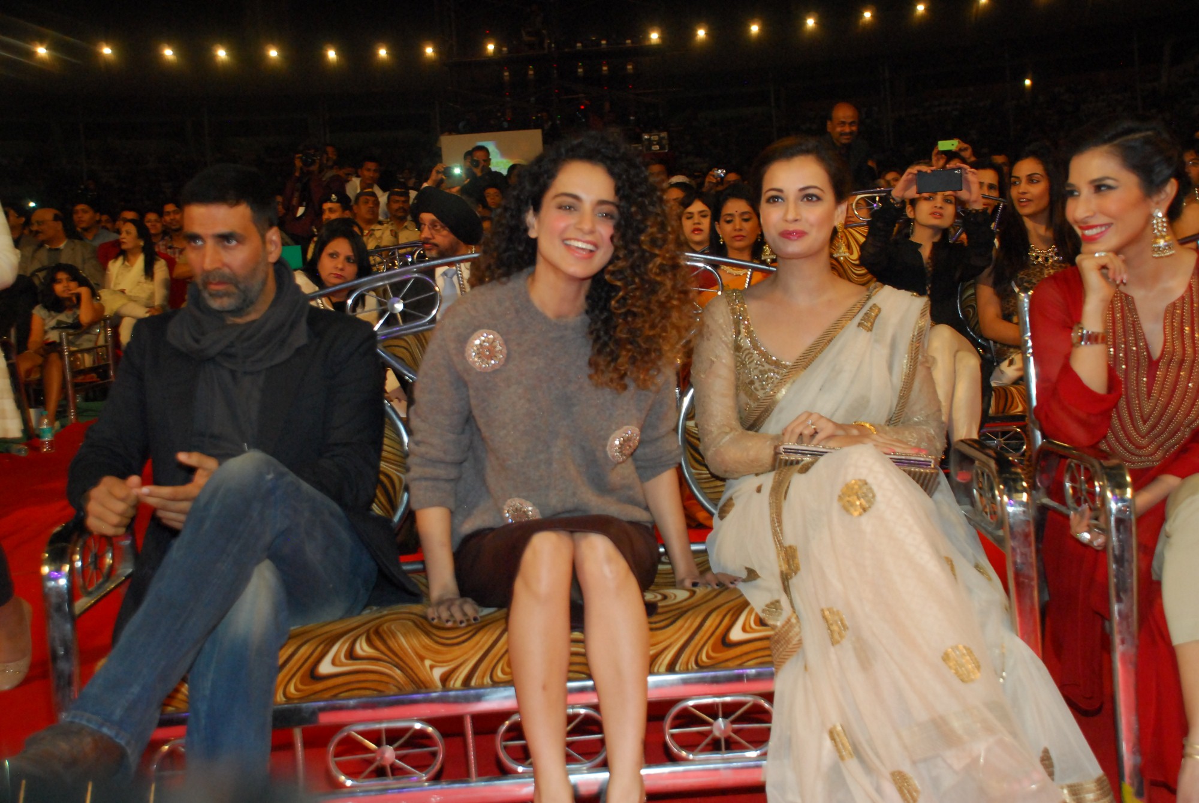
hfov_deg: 42.3
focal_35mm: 46
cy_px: 402
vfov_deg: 29.0
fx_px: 1551
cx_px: 600
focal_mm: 31
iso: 1000
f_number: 4
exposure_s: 1/125
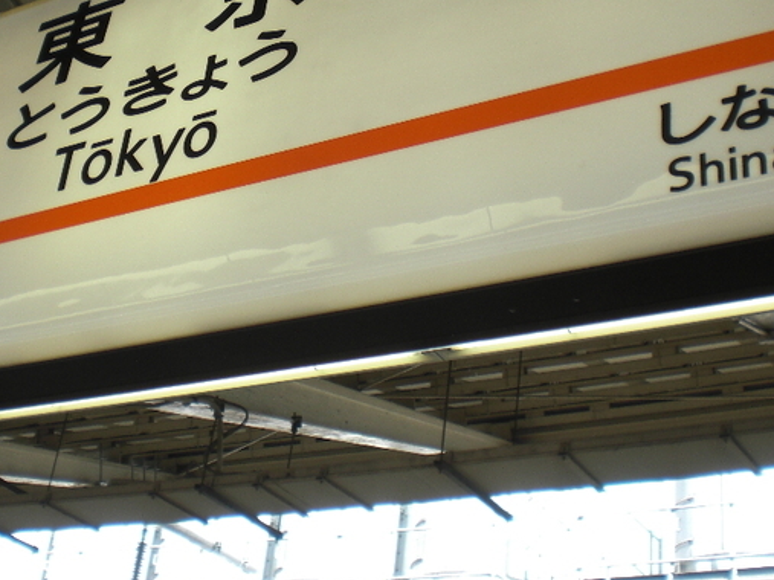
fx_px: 1341
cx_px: 318
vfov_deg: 24.1
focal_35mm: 60
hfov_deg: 32.1
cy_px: 131
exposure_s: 1/250
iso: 64
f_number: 3.1
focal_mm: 6.3
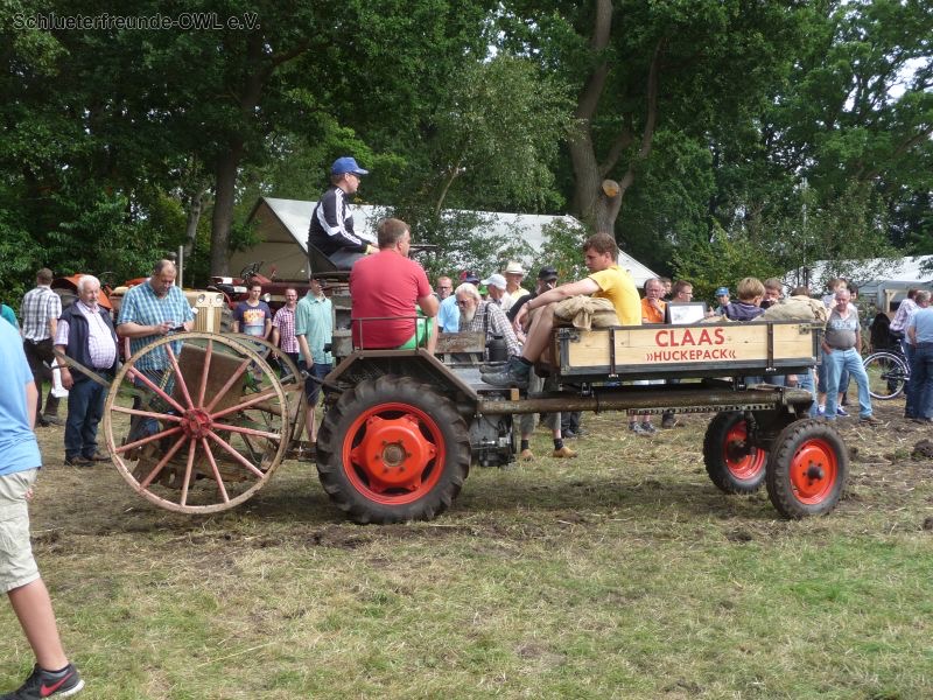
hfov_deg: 42.1
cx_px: 466
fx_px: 1213
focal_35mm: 45
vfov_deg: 32.2
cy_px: 350
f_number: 4.1
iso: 100
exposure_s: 1/250
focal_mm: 7.6
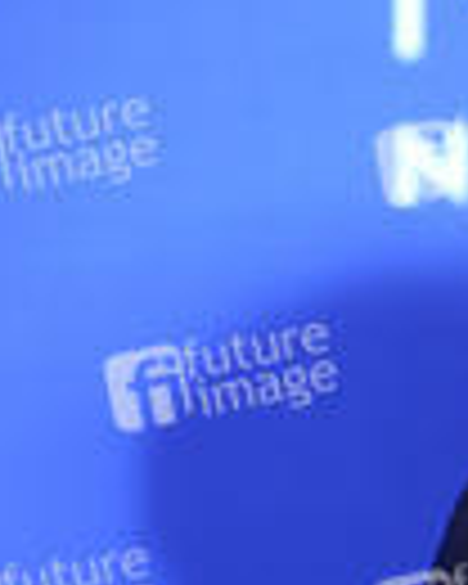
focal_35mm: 502
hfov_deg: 3.1
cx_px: 999
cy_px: 266
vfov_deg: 3.9
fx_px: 8691
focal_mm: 155
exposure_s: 1/500
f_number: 4.5
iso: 800
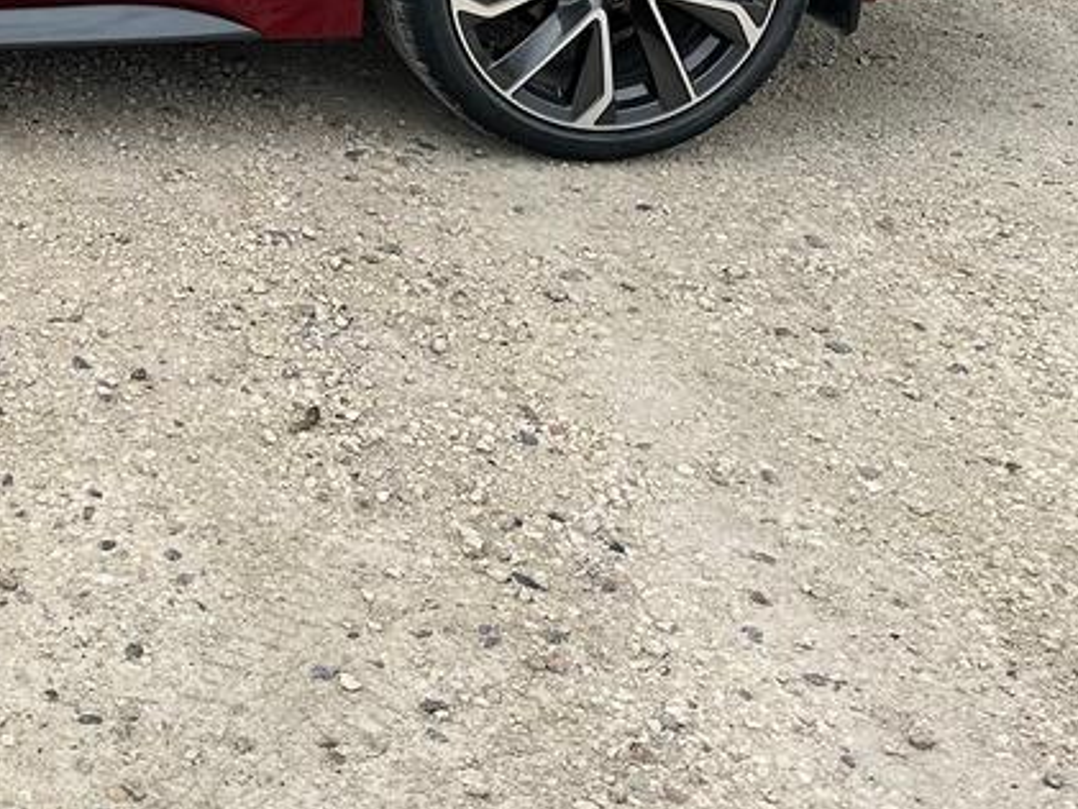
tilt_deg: -12.6
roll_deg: -1.0
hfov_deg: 23.9
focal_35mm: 73
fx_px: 2274
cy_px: -317
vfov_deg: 18.4
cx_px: -271
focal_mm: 6.86
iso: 80
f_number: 1.78
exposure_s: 1/3861
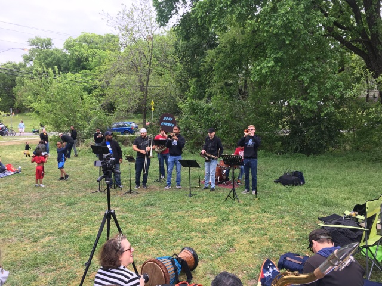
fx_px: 320
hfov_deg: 61.7
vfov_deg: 48.2
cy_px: 143
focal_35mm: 29
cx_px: 191
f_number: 2.2
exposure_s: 1/176
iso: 25
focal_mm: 4.15
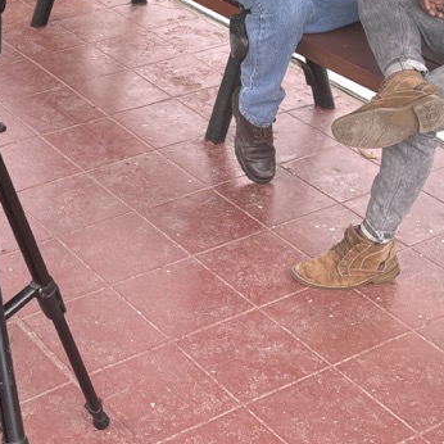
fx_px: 1233
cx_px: 74
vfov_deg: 19.3
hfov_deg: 20.1
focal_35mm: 85
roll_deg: -0.8
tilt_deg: -18.7
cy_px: -80
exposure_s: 1/662
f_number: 1.6
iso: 50
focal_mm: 5.96
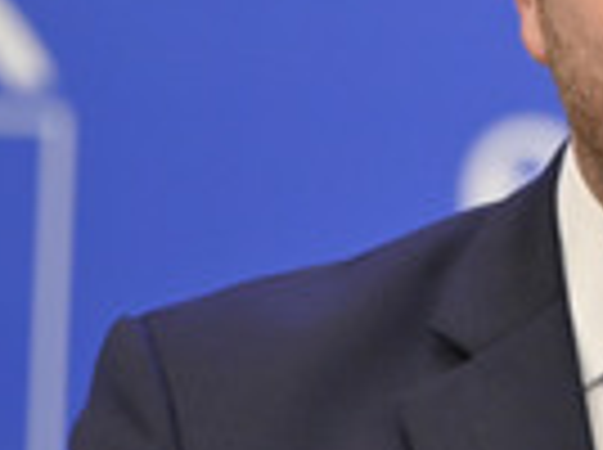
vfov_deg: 2.3
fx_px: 11285
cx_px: 713
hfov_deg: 3.1
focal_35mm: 649
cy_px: 184
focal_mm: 200
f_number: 2.8
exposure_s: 1/320
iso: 2000
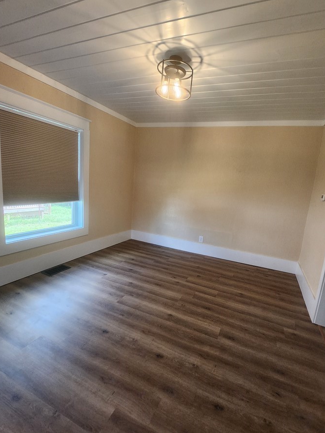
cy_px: 218
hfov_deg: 81.4
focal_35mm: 15
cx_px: 182
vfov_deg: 98.1
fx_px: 188
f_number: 2.2
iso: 160
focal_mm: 1.7
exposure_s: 1/60
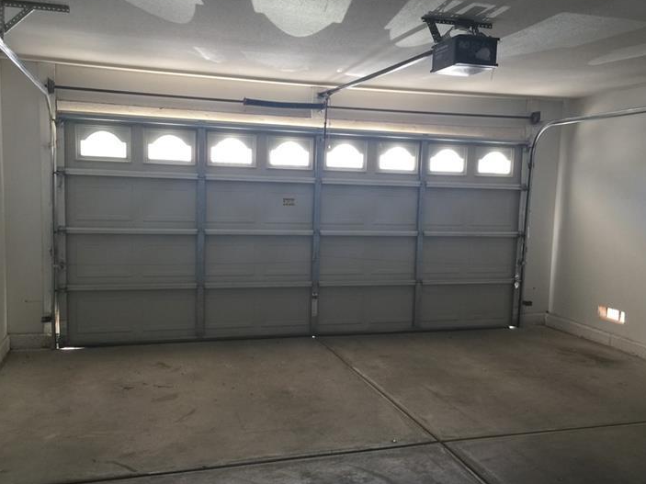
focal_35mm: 33
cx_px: 334
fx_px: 616
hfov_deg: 55.3
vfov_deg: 42.9
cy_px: 262
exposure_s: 1/30
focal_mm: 4.15
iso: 40
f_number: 2.2
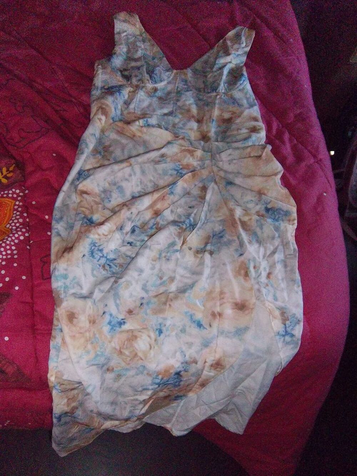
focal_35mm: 28
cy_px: 238
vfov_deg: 63.4
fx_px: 385
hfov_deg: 49.8
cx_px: 178
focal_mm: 5.1
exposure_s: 1/64
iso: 320
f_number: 3.5
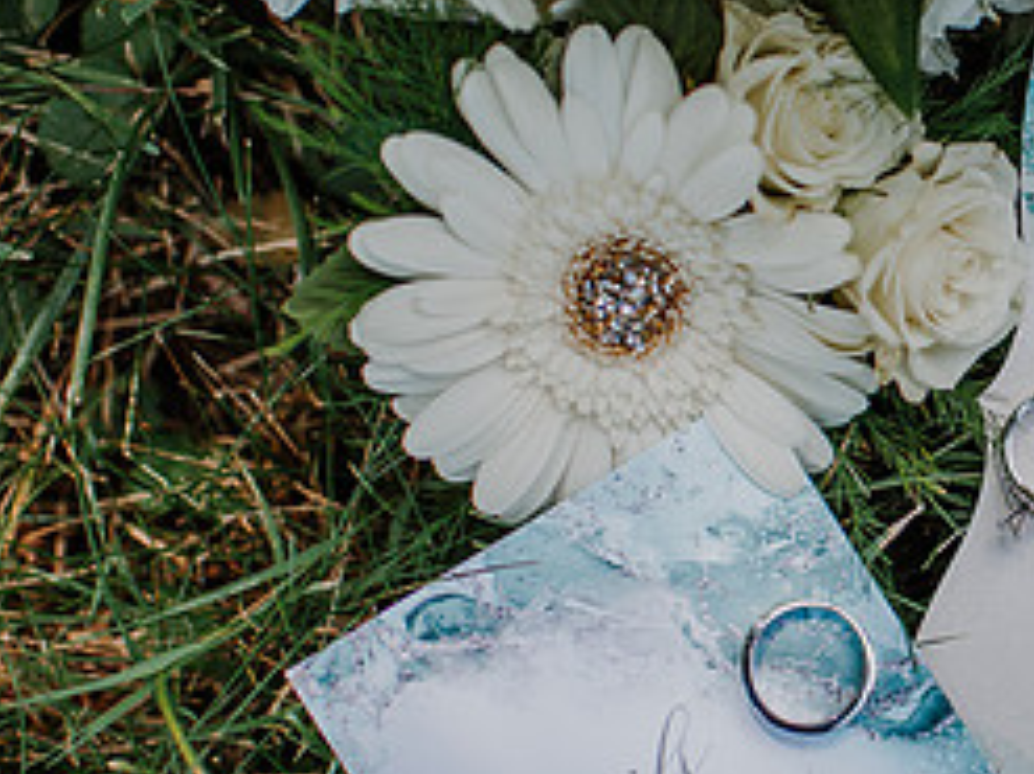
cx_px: 1080
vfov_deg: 16.9
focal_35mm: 87
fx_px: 2597
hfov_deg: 21.6
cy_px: 479
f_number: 2.5
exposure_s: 1/1000
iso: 100
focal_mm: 35
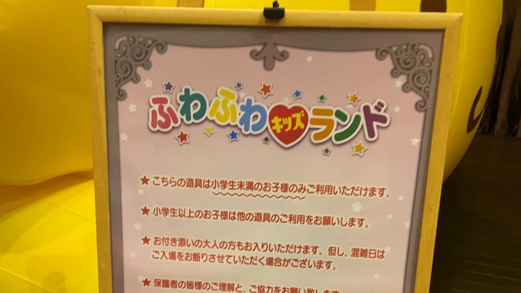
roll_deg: -0.1
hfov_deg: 47.4
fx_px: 594
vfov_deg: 26.7
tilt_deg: -28.3
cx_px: 259
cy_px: 269
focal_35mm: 43
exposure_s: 1/33
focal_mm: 4.15
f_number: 2.2
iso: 100
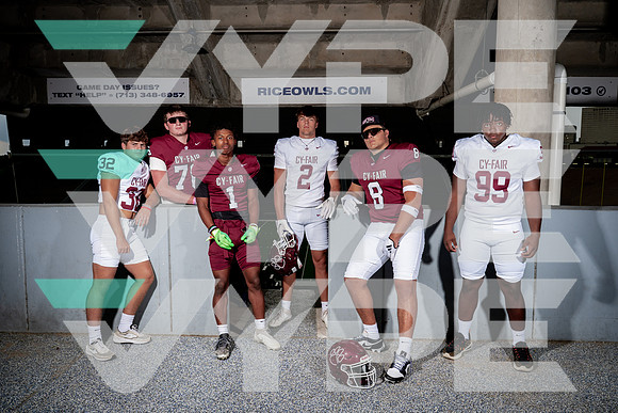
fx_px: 485
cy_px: 206
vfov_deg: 46.0
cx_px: 309
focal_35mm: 28
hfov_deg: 65.0
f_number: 9
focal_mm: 28
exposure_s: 1/250
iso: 400
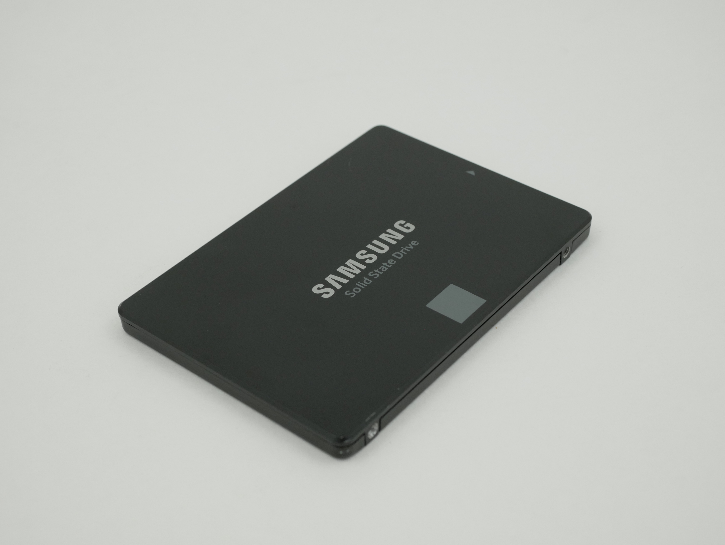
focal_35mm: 60
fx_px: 1257
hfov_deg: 32.2
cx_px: 362
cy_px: 272
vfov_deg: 24.4
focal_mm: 30
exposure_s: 1/125
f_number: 5.6
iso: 400
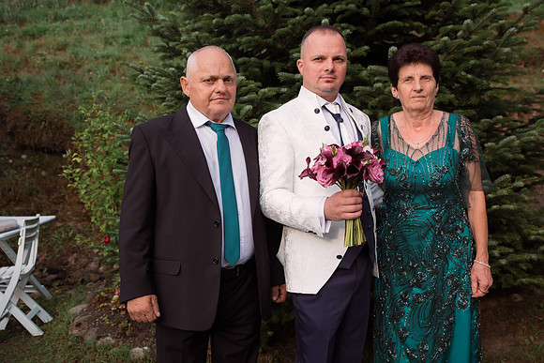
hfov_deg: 50.7
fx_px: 574
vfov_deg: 35.1
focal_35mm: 38
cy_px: 182
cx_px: 272
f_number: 4
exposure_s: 1/500
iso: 320
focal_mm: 38
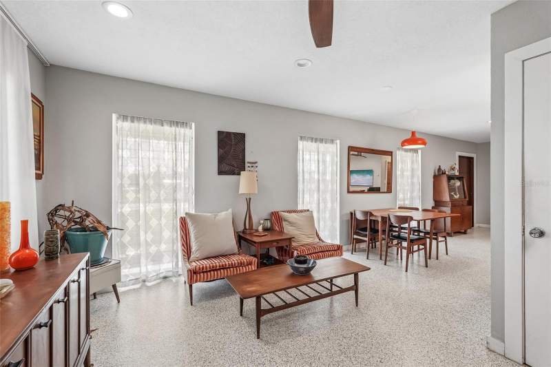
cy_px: 184
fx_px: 245
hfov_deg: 96.7
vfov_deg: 73.7
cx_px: 276
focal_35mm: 16
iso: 400
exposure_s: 1/20
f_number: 8
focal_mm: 16
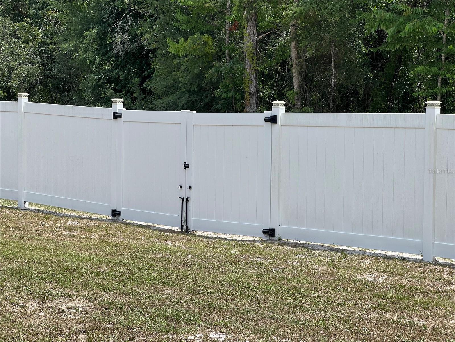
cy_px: 171
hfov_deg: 25.3
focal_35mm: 77
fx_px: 1012
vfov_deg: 19.1
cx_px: 228
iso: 32
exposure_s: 1/742
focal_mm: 9
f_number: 2.8
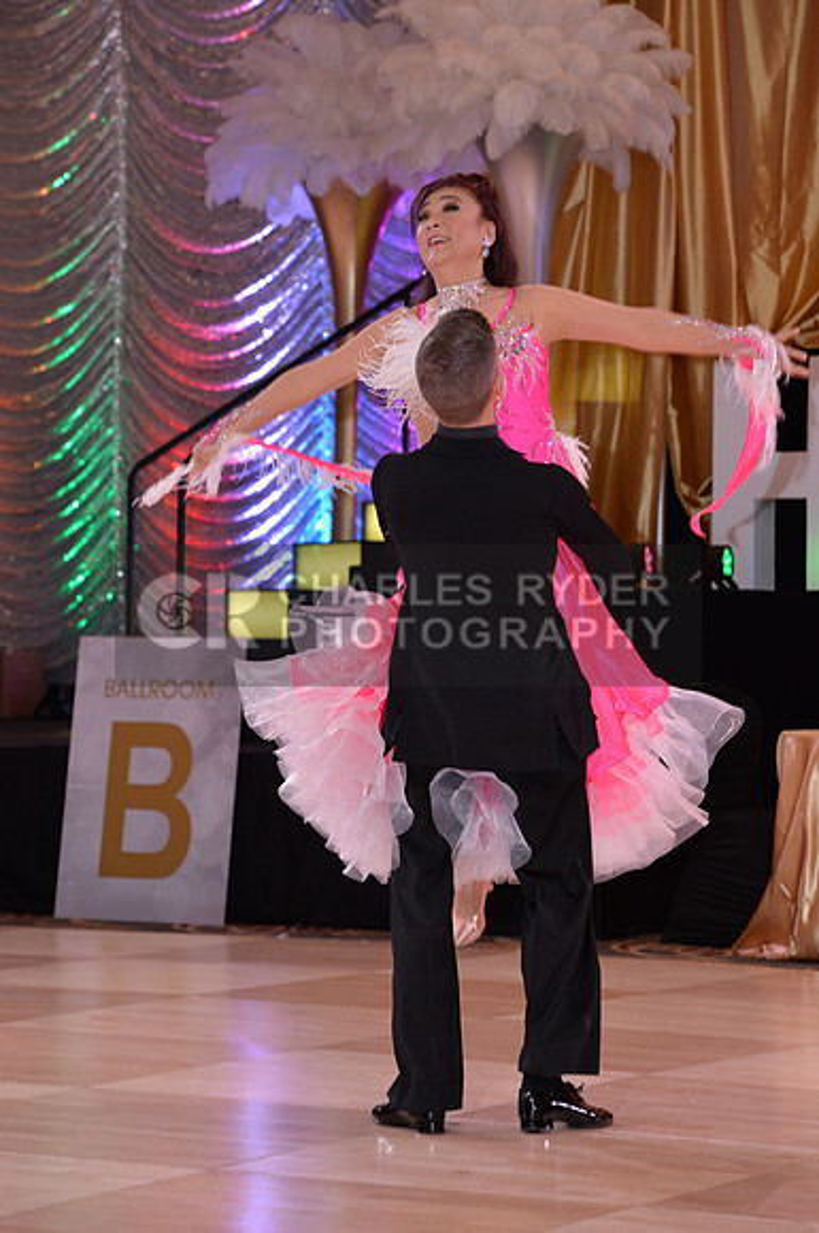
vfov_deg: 16.4
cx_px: 410
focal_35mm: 125
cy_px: 616
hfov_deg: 10.9
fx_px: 4278
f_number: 6.3
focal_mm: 125
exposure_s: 1/250
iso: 1600
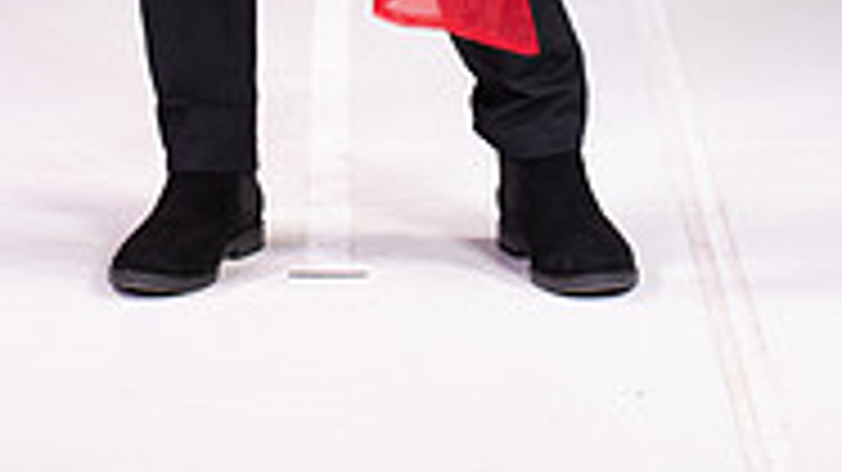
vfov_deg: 5.1
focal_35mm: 232
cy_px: -508
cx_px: 421
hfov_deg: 9.3
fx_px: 5178
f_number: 5.6
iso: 2000
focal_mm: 92
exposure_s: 1/400
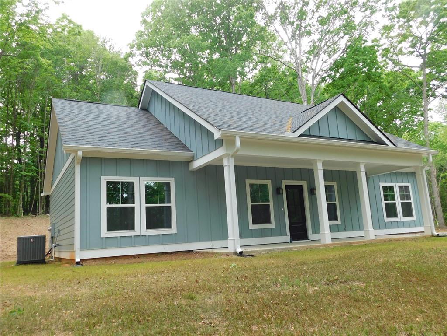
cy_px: 168
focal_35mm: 28
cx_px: 224
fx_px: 362
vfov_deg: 49.7
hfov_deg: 63.4
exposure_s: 1/100
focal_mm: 4.9
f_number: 3.2
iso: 125
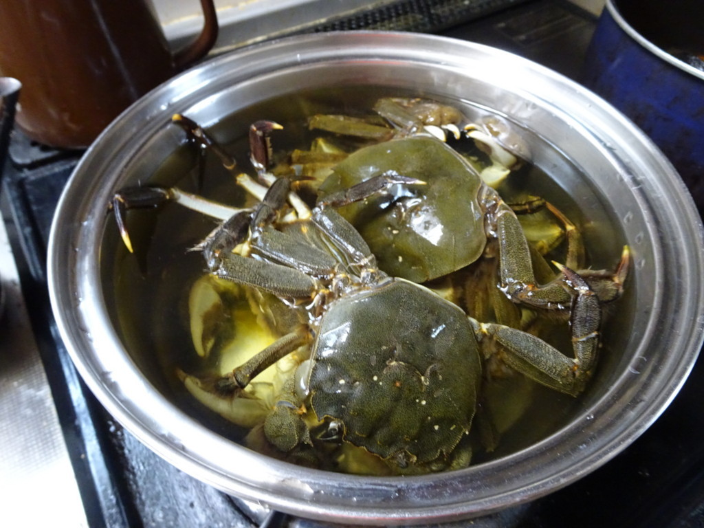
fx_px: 488
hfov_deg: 71.6
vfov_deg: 56.8
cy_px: 264
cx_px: 352
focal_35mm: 24
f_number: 3.5
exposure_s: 1/15
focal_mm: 4.1
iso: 800
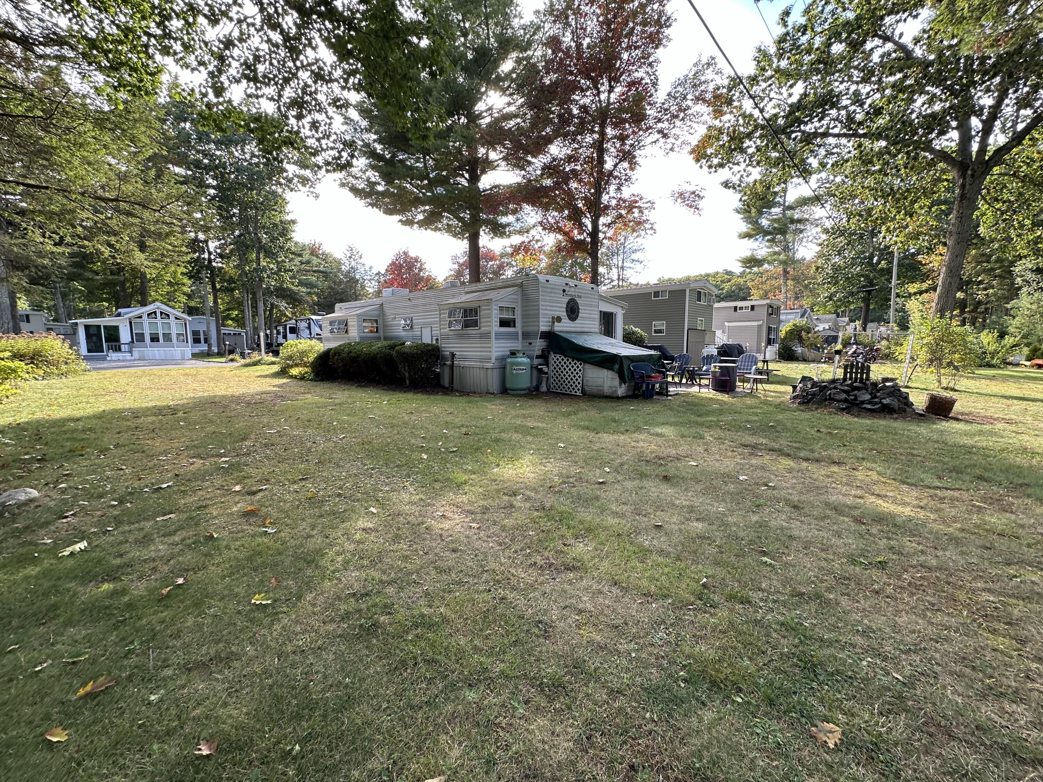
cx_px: 522
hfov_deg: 102.1
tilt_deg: -5.9
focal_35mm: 14
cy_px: 391
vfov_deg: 85.7
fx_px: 422
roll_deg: +0.3
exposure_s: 1/119
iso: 40
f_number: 2.2
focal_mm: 2.22
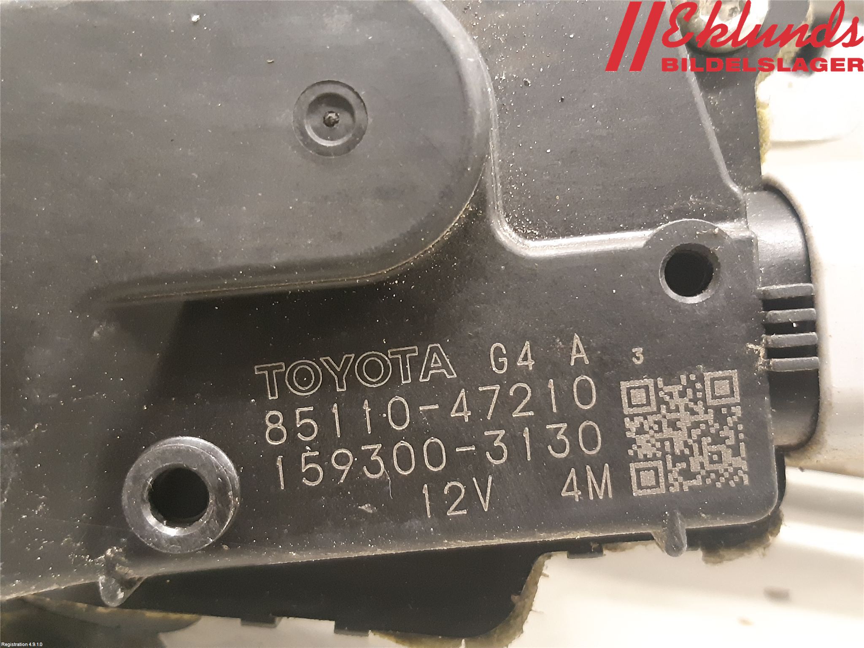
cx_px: 432
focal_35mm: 26
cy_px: 324
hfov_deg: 67.3
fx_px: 649
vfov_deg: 53.1
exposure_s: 1/25
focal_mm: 3.93
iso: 640
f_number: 1.7
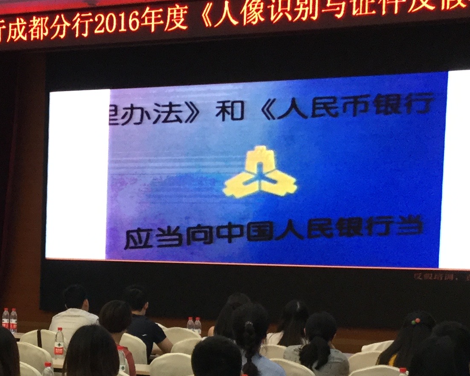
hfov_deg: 20.8
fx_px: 1252
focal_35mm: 90
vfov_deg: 16.9
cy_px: 319
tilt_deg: -4.1
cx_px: 40
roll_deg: -2.3
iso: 100
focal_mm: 3.3
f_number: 2.4
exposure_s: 1/33
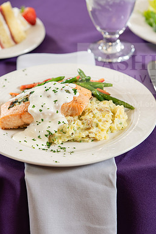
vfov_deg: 9.1
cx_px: 59
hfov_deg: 6.1
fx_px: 1473
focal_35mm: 227
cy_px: 117
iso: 400
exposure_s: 1/160
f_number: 4
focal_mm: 150
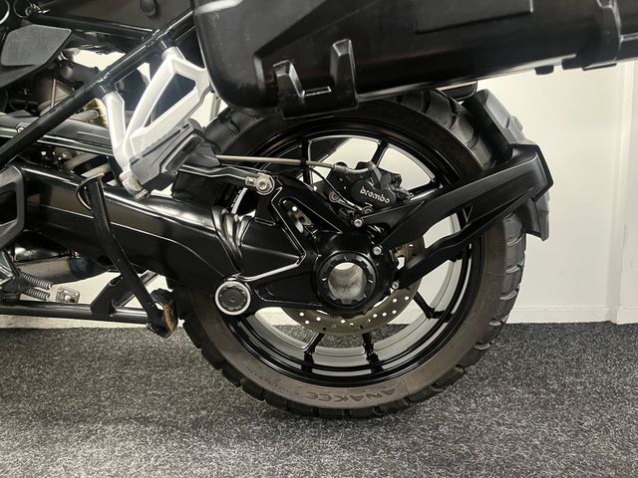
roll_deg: -0.7
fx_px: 479
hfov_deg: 67.3
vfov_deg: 53.1
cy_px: 239
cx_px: 319
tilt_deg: -5.6
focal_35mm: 26
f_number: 1.6
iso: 500
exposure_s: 1/33
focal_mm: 5.1
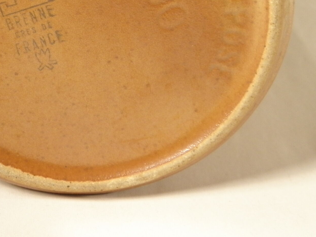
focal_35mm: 91
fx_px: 831
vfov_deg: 16.0
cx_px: 89
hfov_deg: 21.4
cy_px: 17
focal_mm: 7.9
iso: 160
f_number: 3.9
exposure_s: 1/40
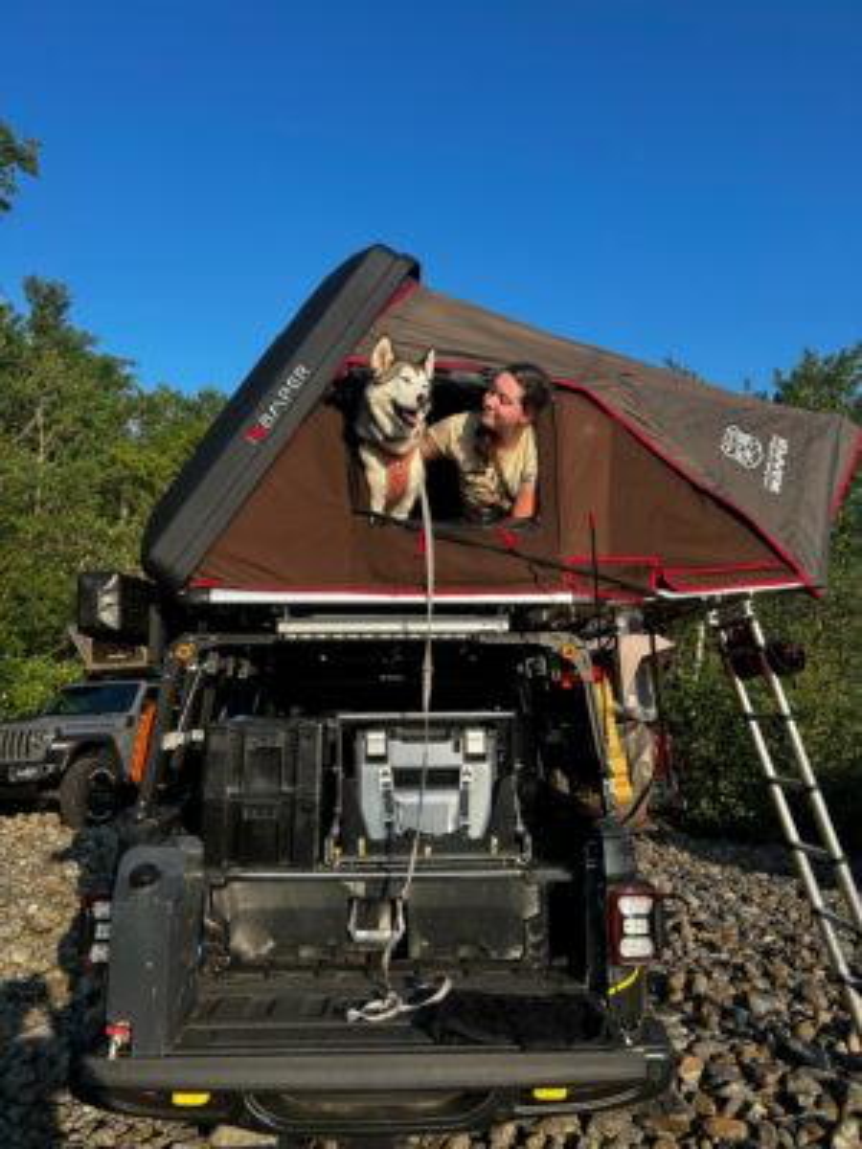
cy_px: 574
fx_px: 863
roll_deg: +2.2
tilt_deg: +8.9
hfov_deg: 53.1
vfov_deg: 67.3
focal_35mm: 26
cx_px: 431
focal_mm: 5.7
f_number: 1.5
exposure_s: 1/1669
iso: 50
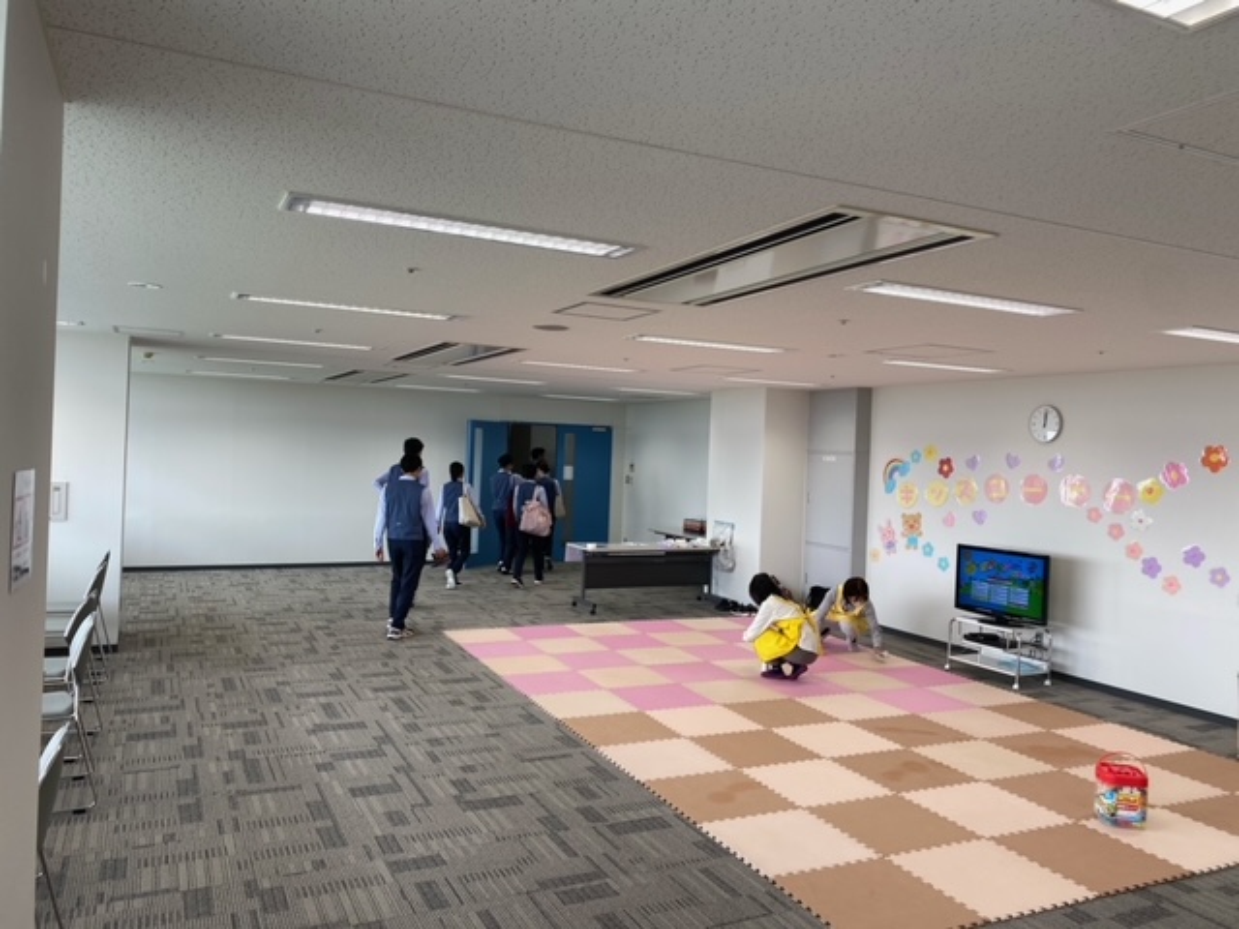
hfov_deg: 67.3
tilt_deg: +1.6
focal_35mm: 26
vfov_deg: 53.1
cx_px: 620
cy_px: 464
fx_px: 931
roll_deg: -2.5
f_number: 1.8
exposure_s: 1/112
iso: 32
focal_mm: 4.25
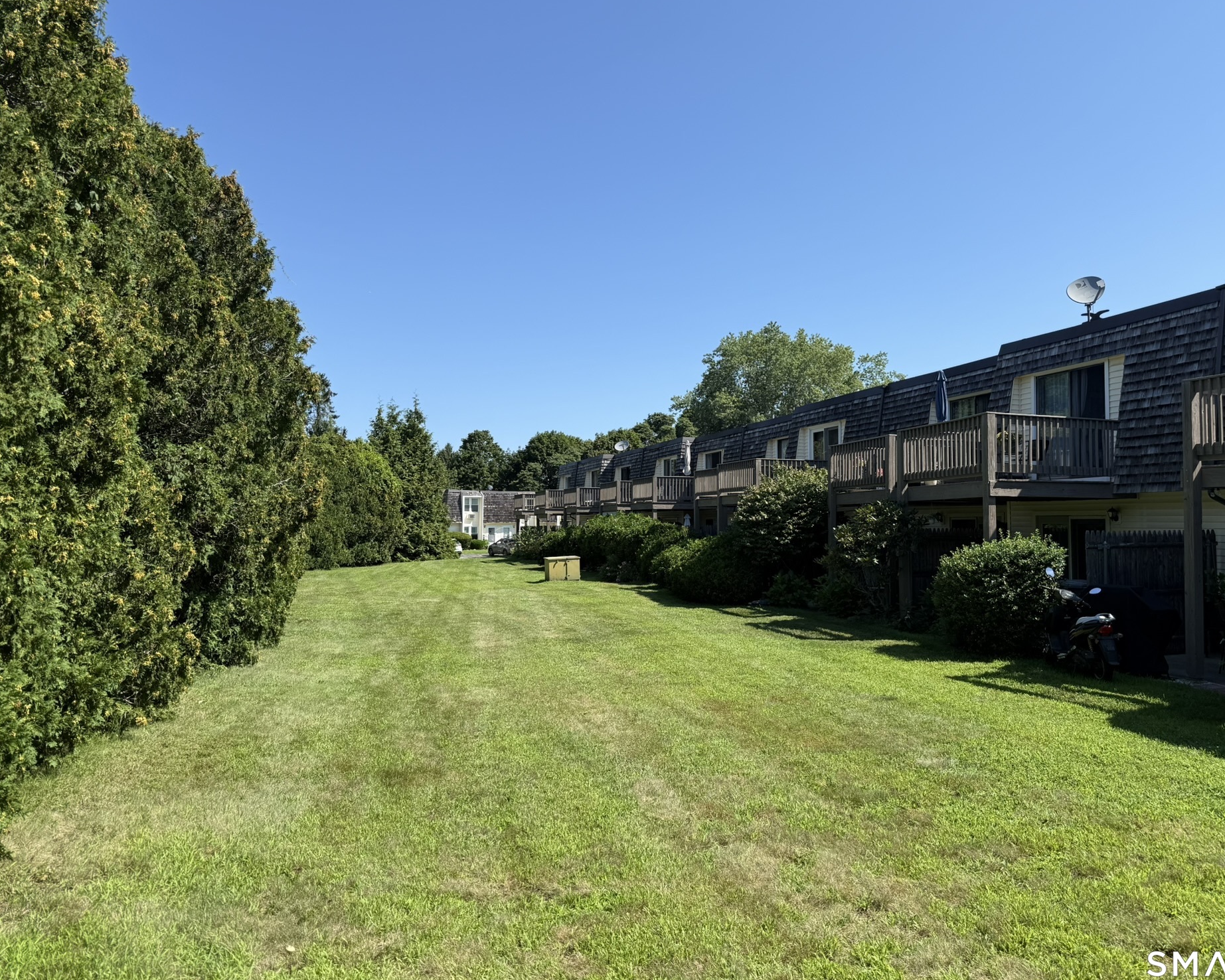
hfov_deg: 65.9
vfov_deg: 54.9
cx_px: 674
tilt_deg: +3.4
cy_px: 481
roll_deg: -0.1
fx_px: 943
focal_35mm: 26
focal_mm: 6.76
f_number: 1.78
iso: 80
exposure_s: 1/3584
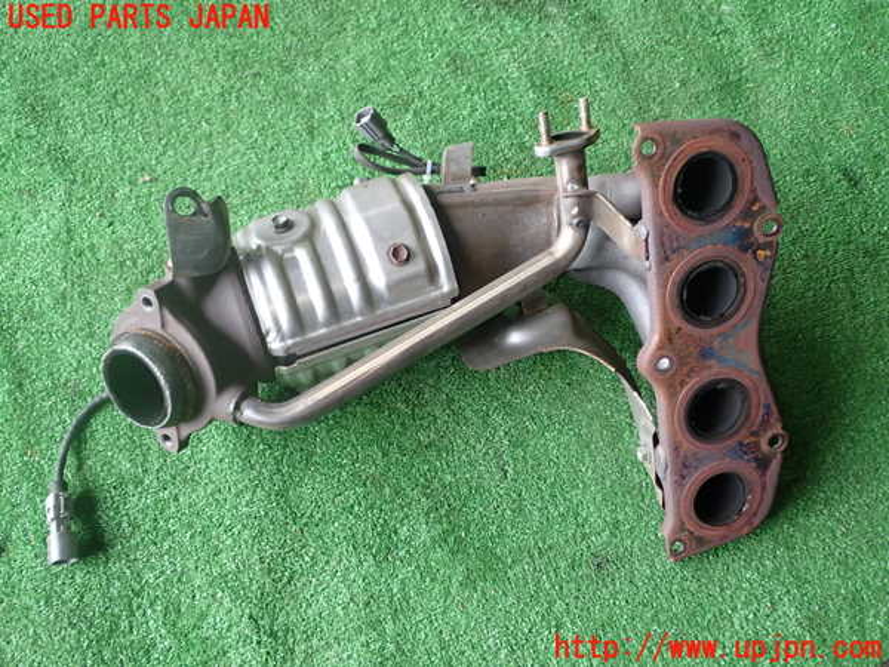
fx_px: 925
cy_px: 334
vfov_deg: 39.7
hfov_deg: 51.4
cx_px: 444
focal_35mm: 36
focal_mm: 6.37
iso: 320
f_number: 2.5
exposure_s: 1/40
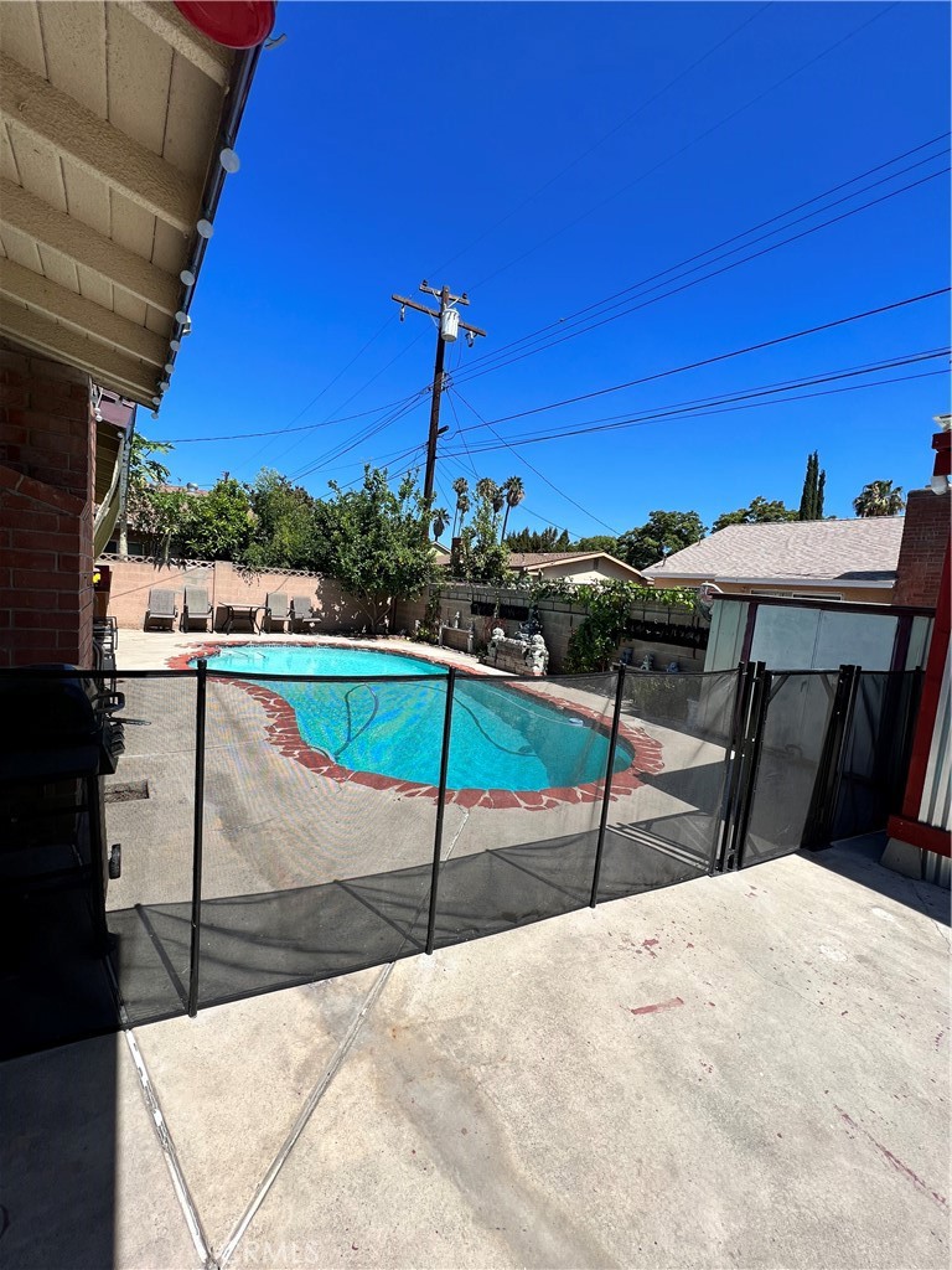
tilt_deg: -4.7
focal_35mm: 13
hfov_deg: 89.9
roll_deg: -5.8
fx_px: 477
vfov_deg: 106.2
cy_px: 635
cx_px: 476
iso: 32
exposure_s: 1/1376
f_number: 1.8
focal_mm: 1.57
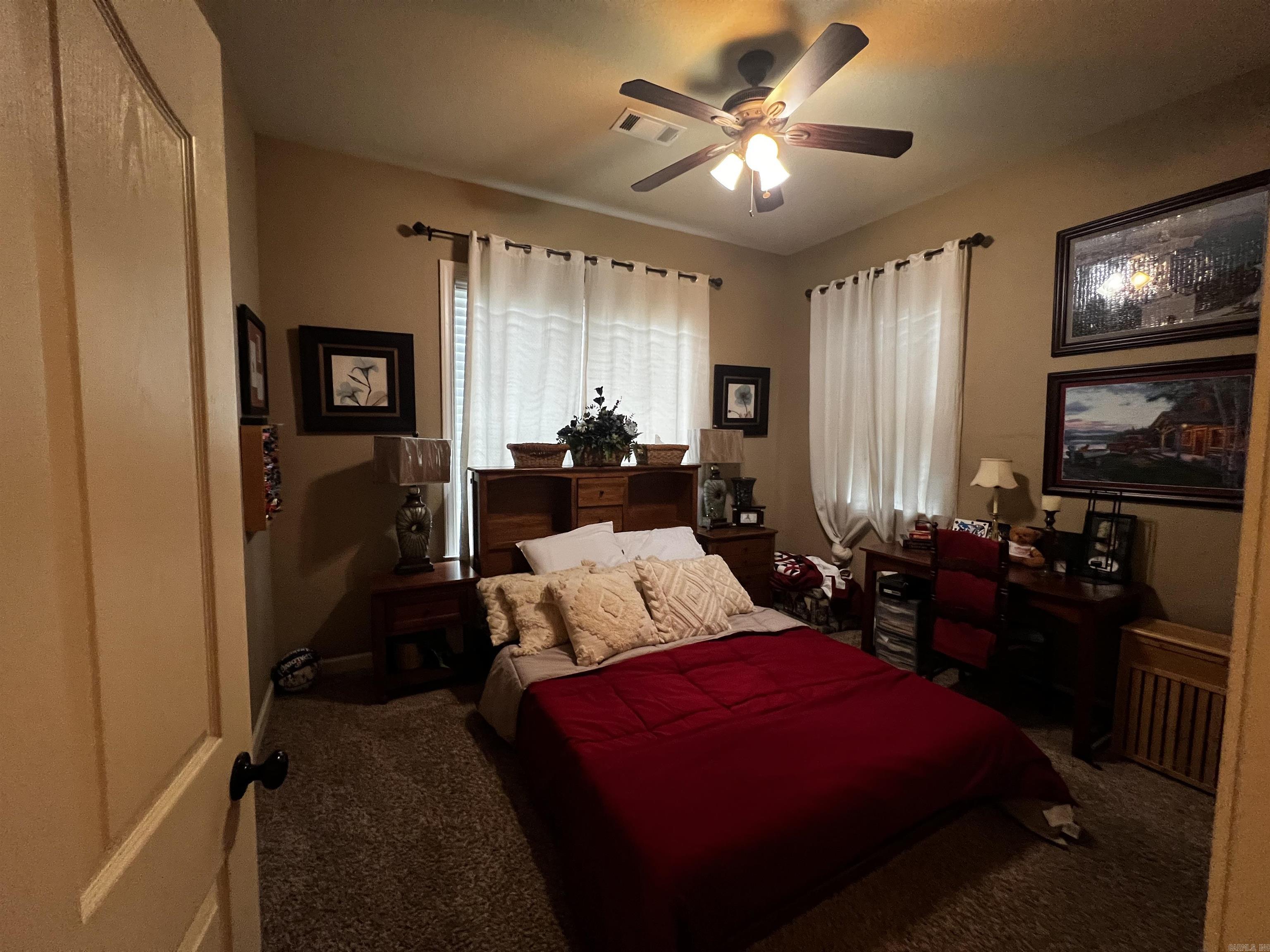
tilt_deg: -5.2
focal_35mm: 13
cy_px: 476
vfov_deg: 89.9
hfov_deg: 106.2
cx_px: 635
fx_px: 477
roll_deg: -0.8
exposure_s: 1/60
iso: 500
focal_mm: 1.57
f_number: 1.8
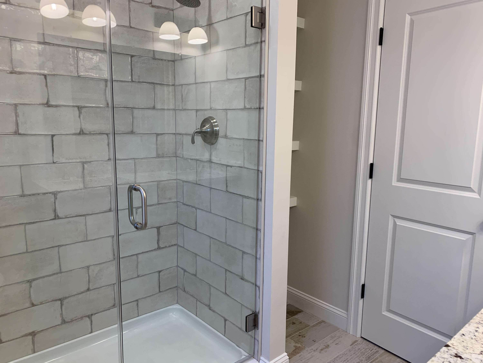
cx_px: 242
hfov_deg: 67.3
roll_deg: -1.3
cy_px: 182
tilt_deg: -9.6
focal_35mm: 26
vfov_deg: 53.1
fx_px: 363
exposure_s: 1/120
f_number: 1.8
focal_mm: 4.25
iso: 80
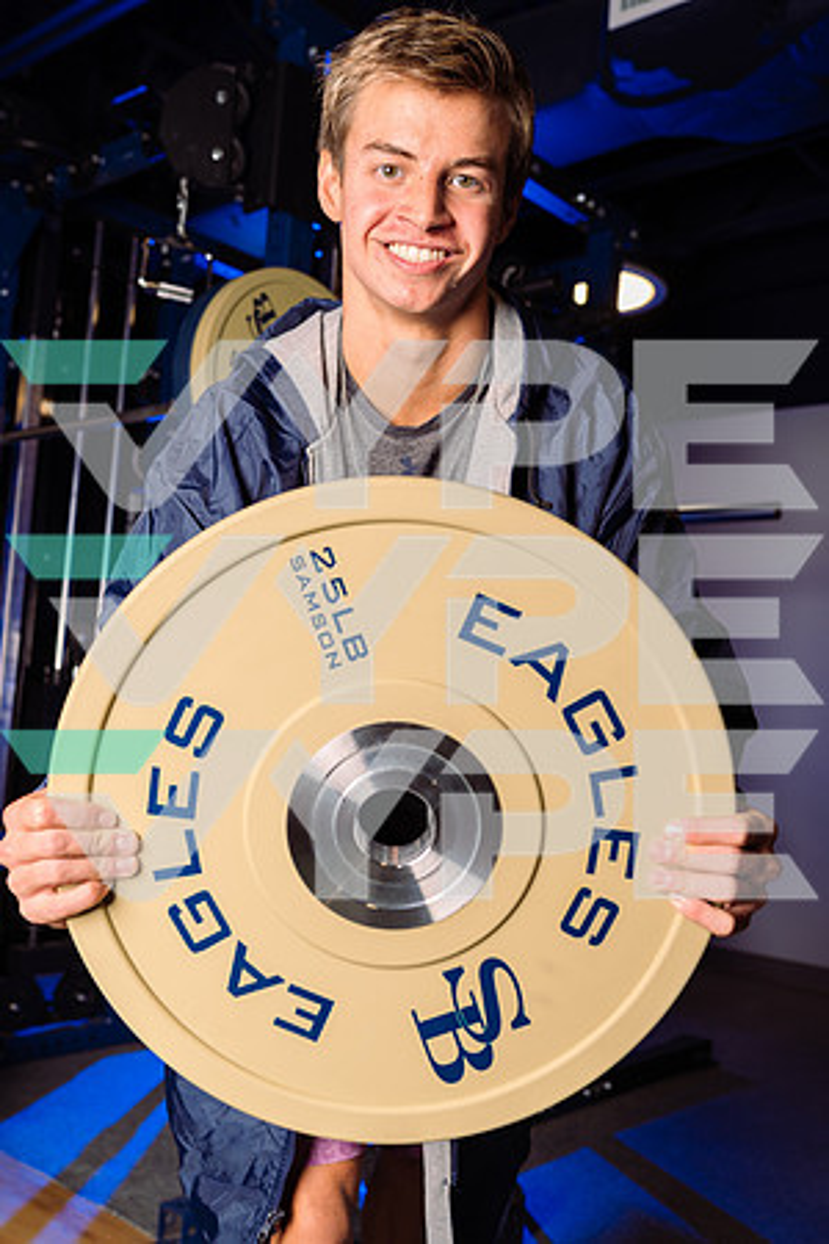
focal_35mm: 35
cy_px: 622
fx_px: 1209
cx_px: 414
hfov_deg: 37.9
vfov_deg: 54.4
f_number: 4.5
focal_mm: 35
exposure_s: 1/250
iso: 100
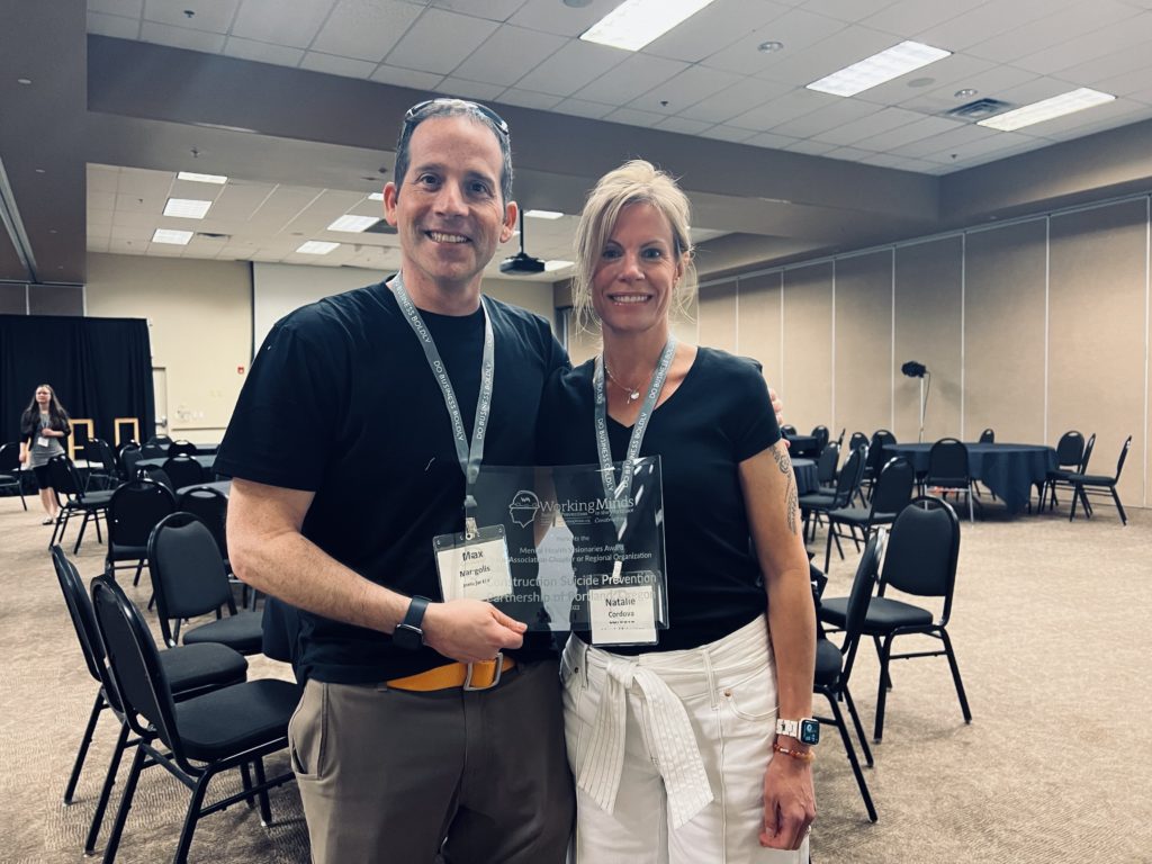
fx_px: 865
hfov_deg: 67.3
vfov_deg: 53.1
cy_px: 432
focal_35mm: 26
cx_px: 576
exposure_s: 1/60
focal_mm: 5.7
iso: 400
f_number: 1.5
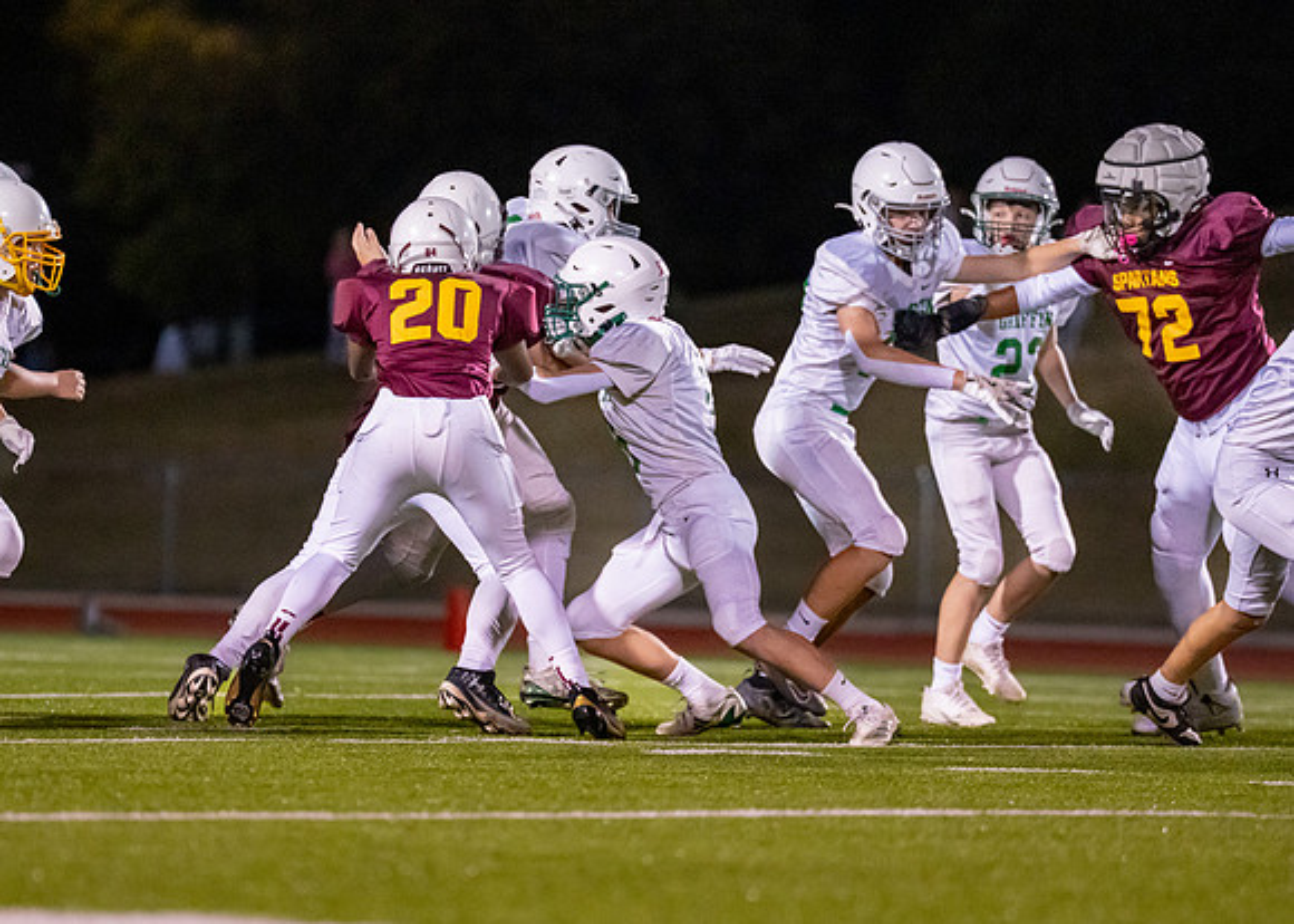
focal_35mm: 305
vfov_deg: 4.7
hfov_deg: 6.6
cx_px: 517
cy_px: 487
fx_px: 11194
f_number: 2.8
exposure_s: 1/1250
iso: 6400
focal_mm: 200
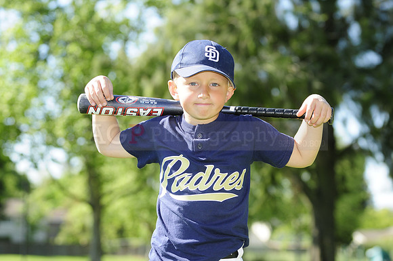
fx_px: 1472
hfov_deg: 15.2
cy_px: 130
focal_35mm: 135
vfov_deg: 10.1
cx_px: 196
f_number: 4.5
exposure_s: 1/500
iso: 200
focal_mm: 90
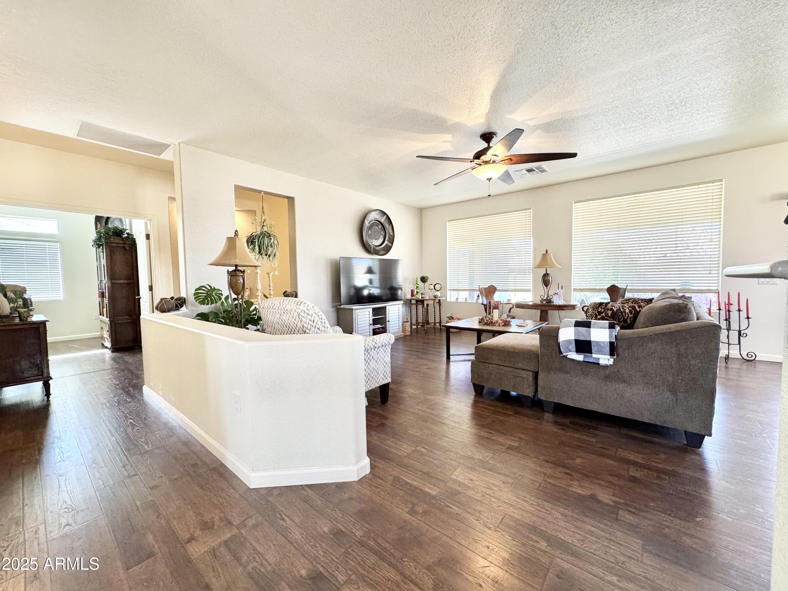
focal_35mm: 14
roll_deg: +0.8
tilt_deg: -3.5
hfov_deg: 102.1
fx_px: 319
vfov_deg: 85.7
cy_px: 296
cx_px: 394
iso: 250
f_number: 2.2
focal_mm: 2.22
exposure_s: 1/120
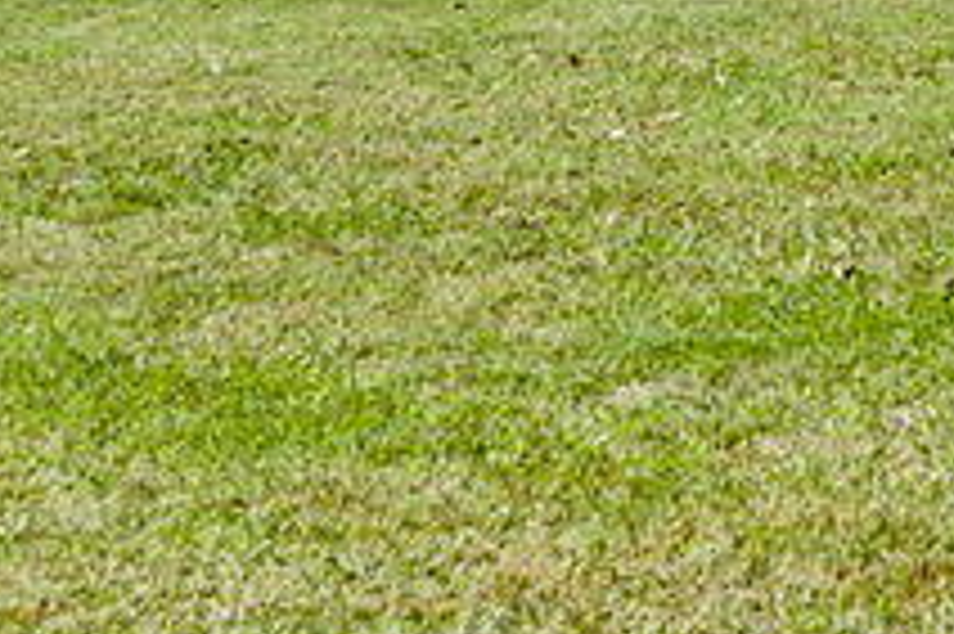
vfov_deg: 7.9
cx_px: 981
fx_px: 4475
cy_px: -468
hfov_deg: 12.0
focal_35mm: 169
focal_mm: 35
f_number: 6.3
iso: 160
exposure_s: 1/1600
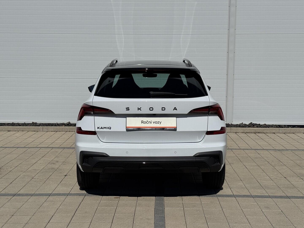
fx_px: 422
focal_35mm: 48
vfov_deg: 30.3
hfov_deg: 39.7
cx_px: 152
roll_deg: -0.2
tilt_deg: -5.5
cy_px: 114
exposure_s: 1/15385
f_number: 1.78
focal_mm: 6.76
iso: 64
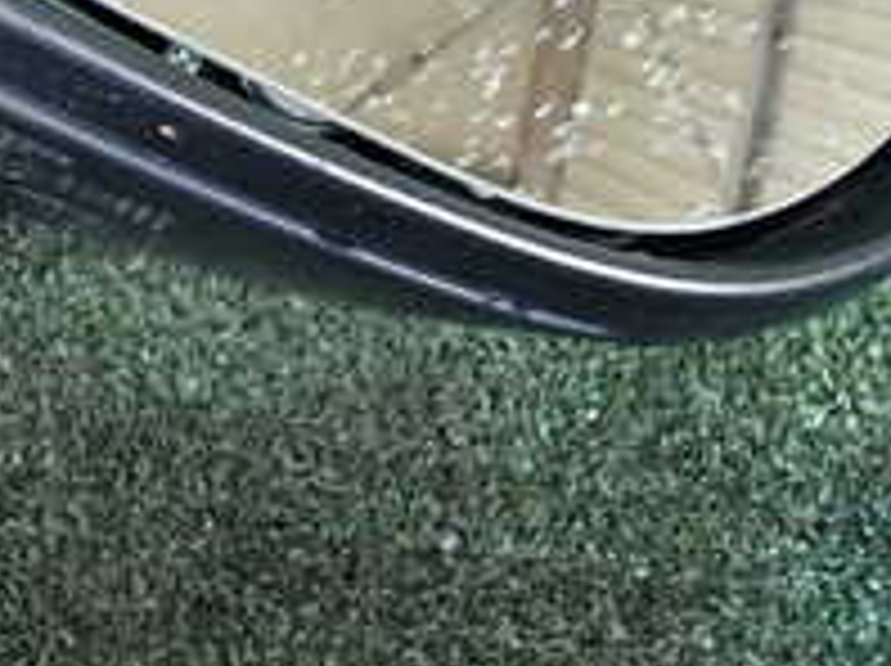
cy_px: -18
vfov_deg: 15.9
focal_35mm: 91
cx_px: -130
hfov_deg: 20.4
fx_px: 2339
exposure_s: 1/30
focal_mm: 5.4
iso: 250
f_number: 2.3
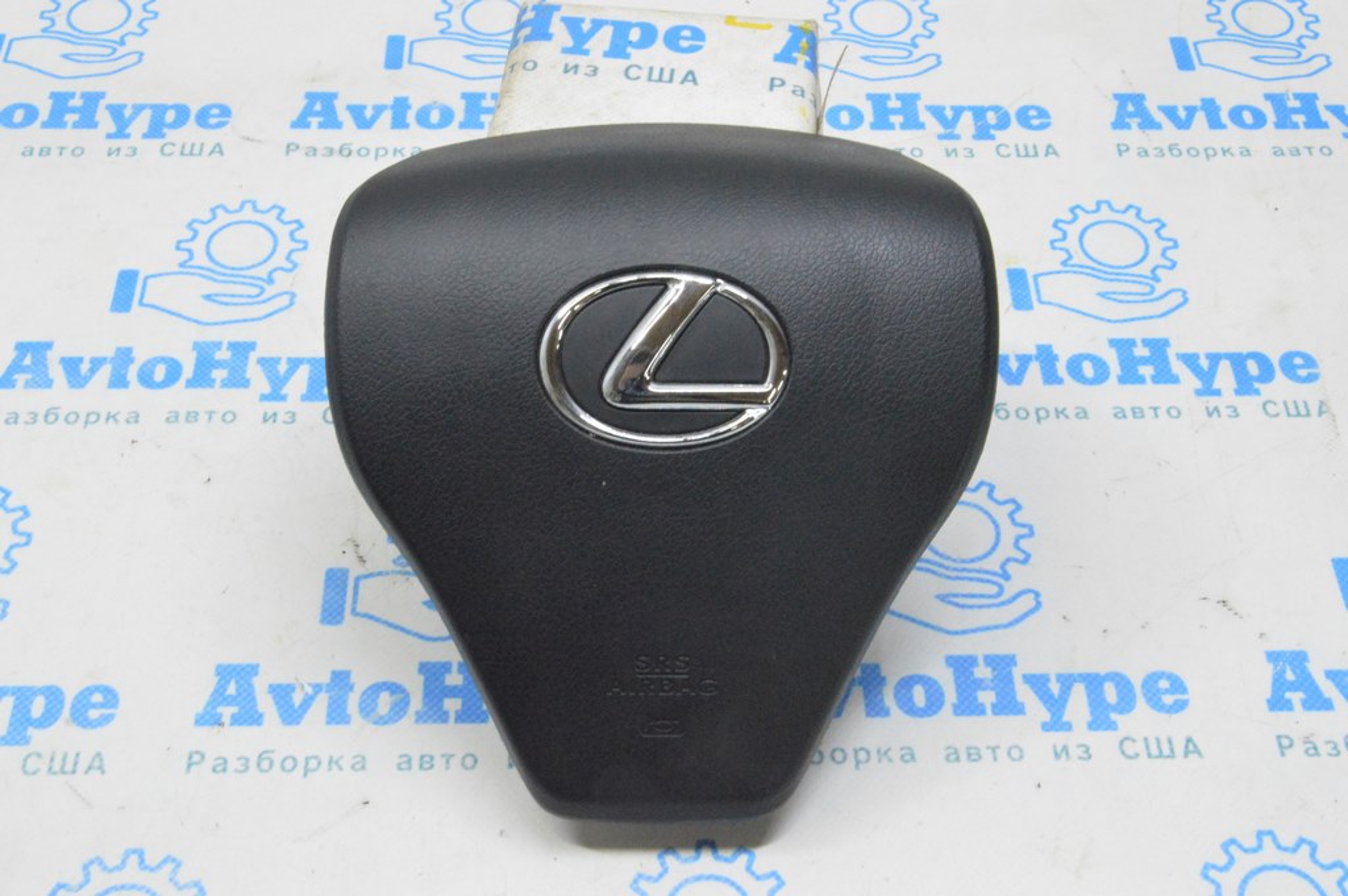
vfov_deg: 28.0
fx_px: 1796
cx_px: 674
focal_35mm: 48
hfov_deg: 41.1
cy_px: 448
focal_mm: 32
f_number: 20
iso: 6400
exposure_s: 1/15
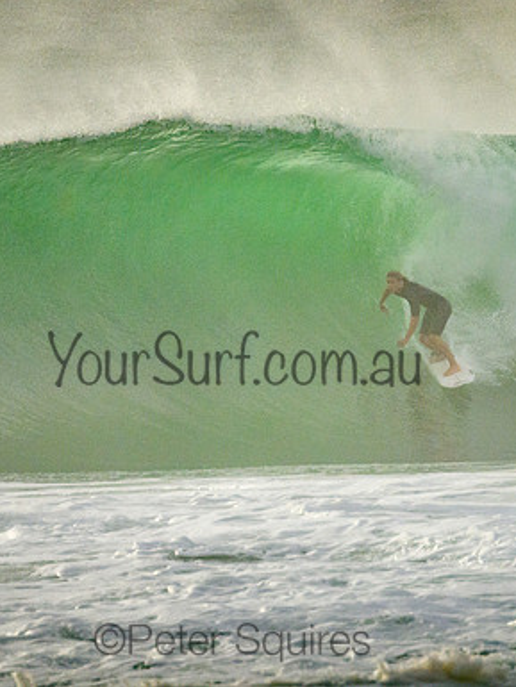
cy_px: 344
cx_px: 232
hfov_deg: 1.3
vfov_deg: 1.7
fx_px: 23042
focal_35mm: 1160
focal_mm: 800
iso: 3600
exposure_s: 1/8000
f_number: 11
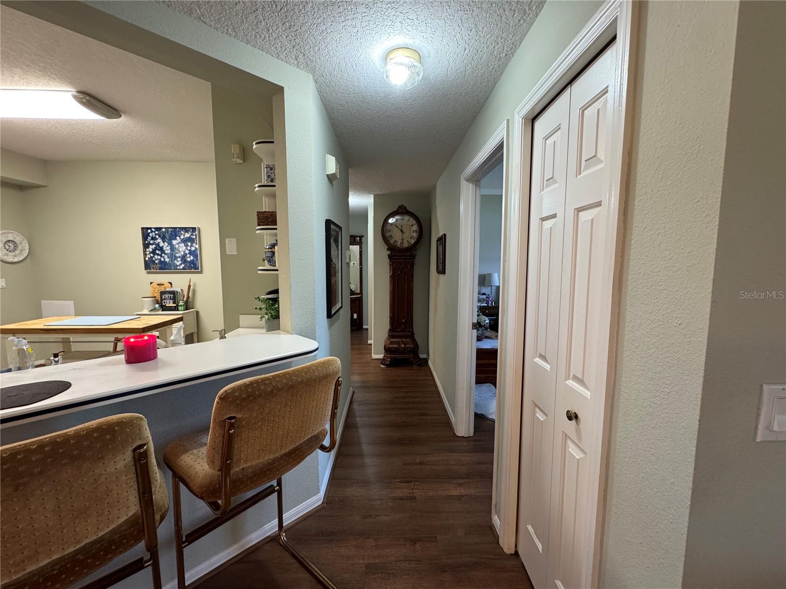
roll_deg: -0.4
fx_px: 318
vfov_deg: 85.7
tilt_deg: -6.4
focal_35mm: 14
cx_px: 393
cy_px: 294
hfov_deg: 102.1
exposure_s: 1/60
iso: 250
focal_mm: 2.22
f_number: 2.2
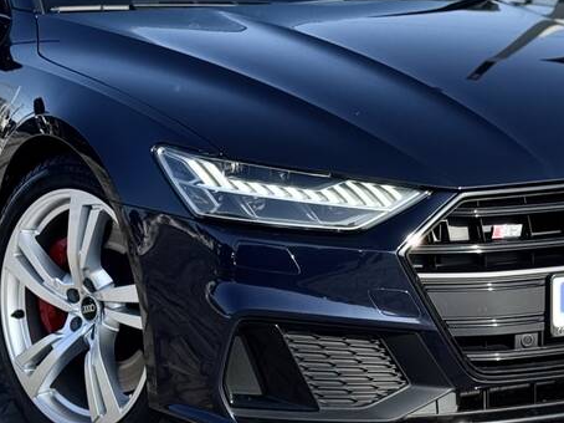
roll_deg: +0.3
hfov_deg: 15.5
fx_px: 2068
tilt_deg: -9.7
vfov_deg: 11.7
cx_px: 298
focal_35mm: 127
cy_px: 148
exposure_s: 1/2611
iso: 64
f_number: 1.78
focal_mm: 6.76
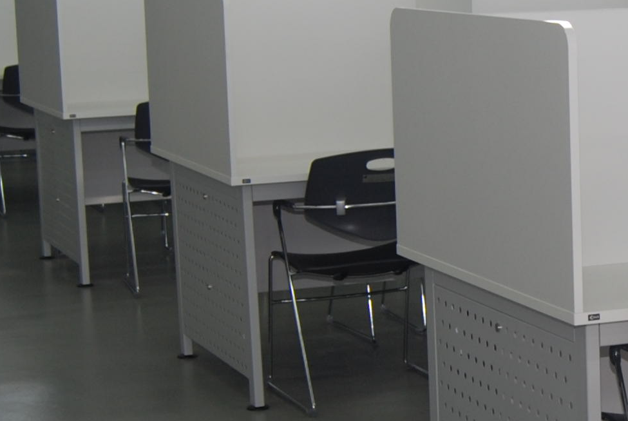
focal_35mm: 131
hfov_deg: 15.2
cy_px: 251
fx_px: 2288
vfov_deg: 10.5
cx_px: 715
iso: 140
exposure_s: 1/125
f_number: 4
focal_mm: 22
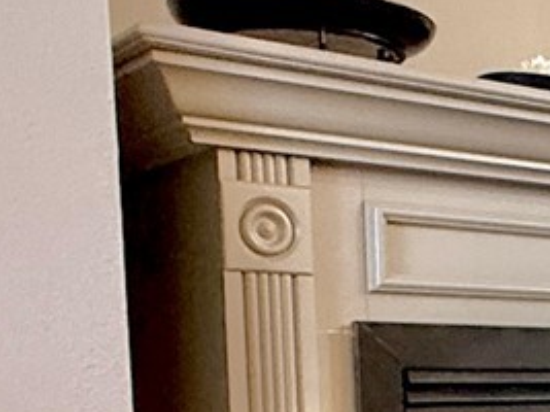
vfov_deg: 16.7
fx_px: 1334
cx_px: 865
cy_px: 521
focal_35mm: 84
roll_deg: -0.2
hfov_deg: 19.7
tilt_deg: -5.3
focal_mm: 2.22
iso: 500
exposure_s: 1/60
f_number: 2.2
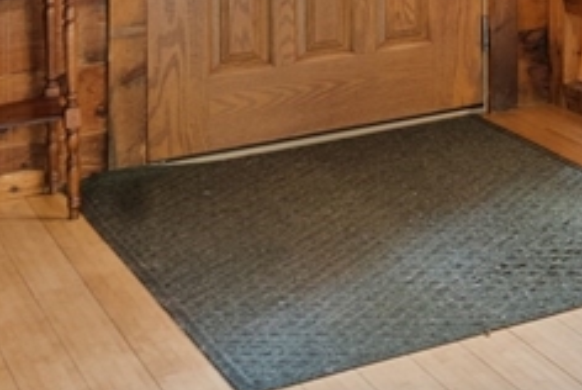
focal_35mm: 91
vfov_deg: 13.7
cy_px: -283
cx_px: 1065
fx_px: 1473
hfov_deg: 17.7
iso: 400
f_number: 8
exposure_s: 5
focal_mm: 14
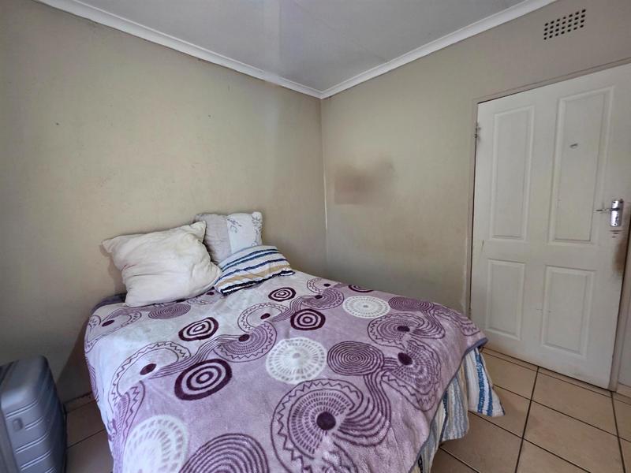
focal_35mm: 13
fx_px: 237
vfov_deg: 89.9
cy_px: 236
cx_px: 316
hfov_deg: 106.2
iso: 160
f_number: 1.9
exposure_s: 1/50.3
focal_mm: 2.2
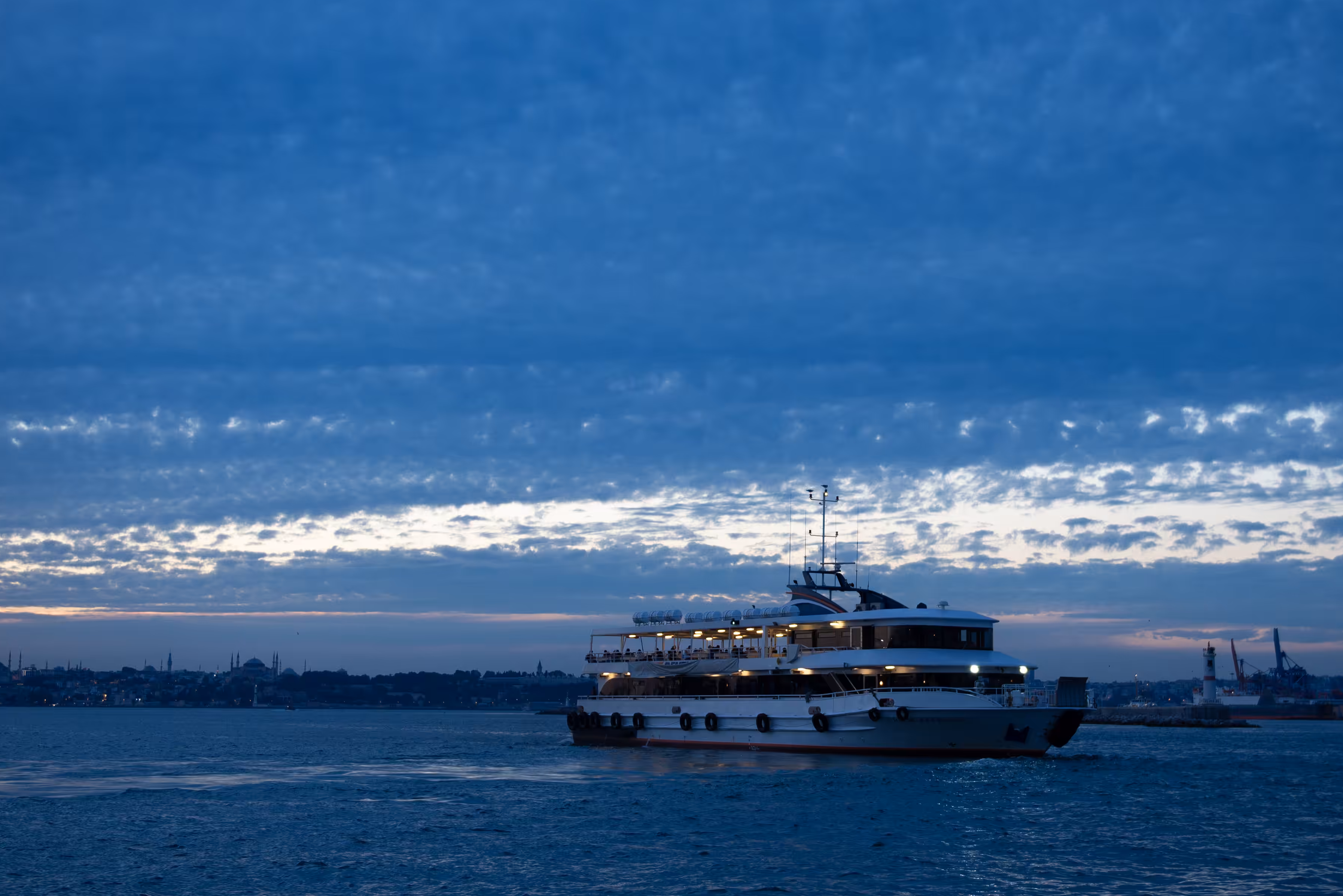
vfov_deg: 23.8
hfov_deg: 34.9
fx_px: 2127
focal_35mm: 57
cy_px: 452
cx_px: 797
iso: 160
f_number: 2.8
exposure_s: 1/160
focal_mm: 34
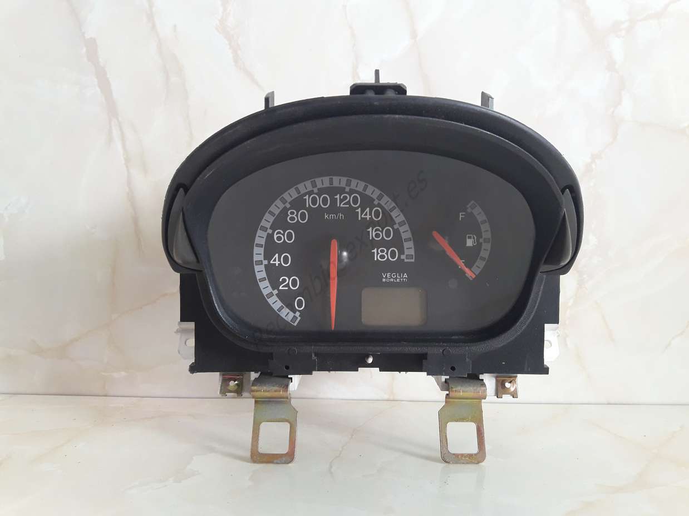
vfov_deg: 49.7
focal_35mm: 28
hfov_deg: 63.5
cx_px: 344
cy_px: 258
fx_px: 557
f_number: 1.9
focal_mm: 3.7
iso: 125
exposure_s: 1/33
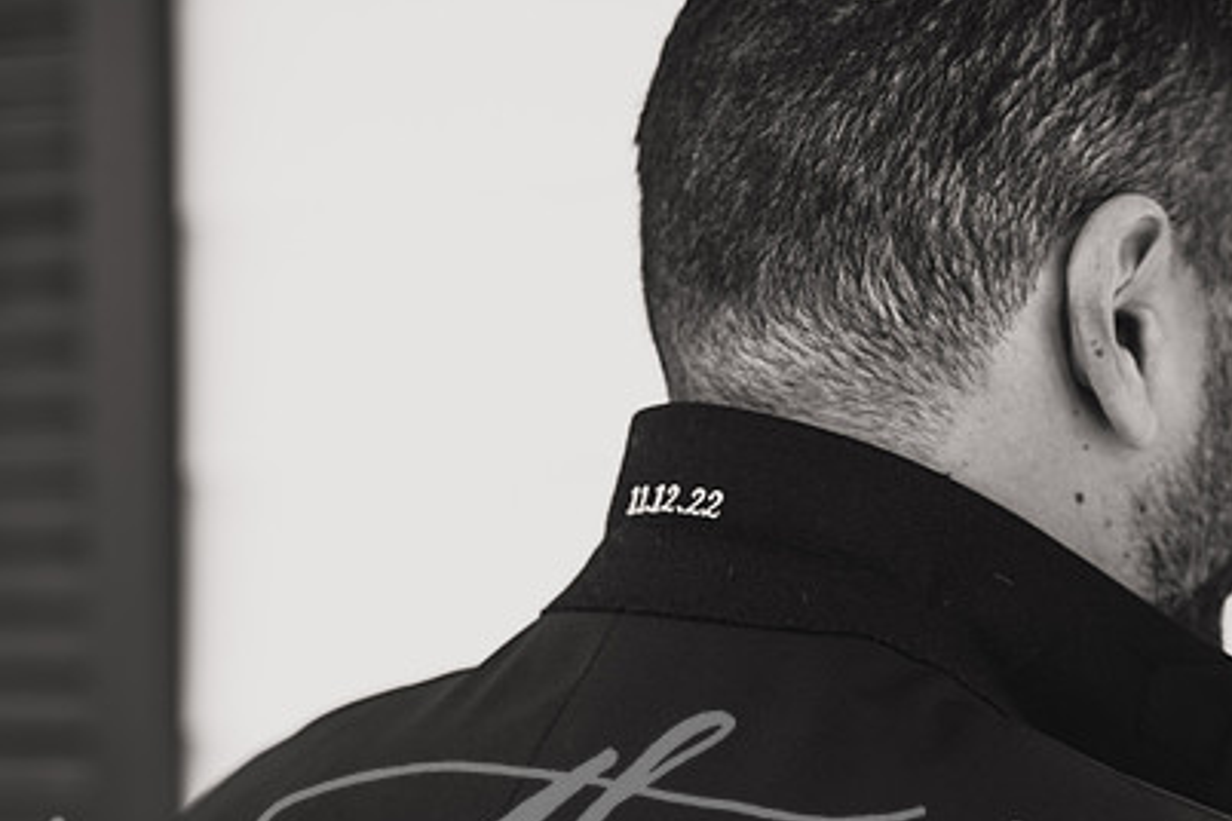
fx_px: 3251
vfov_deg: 14.4
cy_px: 538
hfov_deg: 21.5
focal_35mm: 95
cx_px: 558
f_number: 3.5
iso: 80
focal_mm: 65.8
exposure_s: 1/250
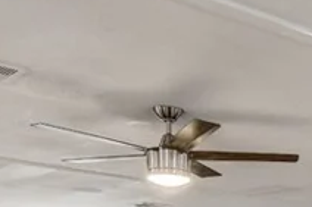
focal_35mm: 87
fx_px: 753
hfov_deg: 19.1
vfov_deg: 14.5
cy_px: 326
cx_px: 525
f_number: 9
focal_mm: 12
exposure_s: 1/6
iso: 640
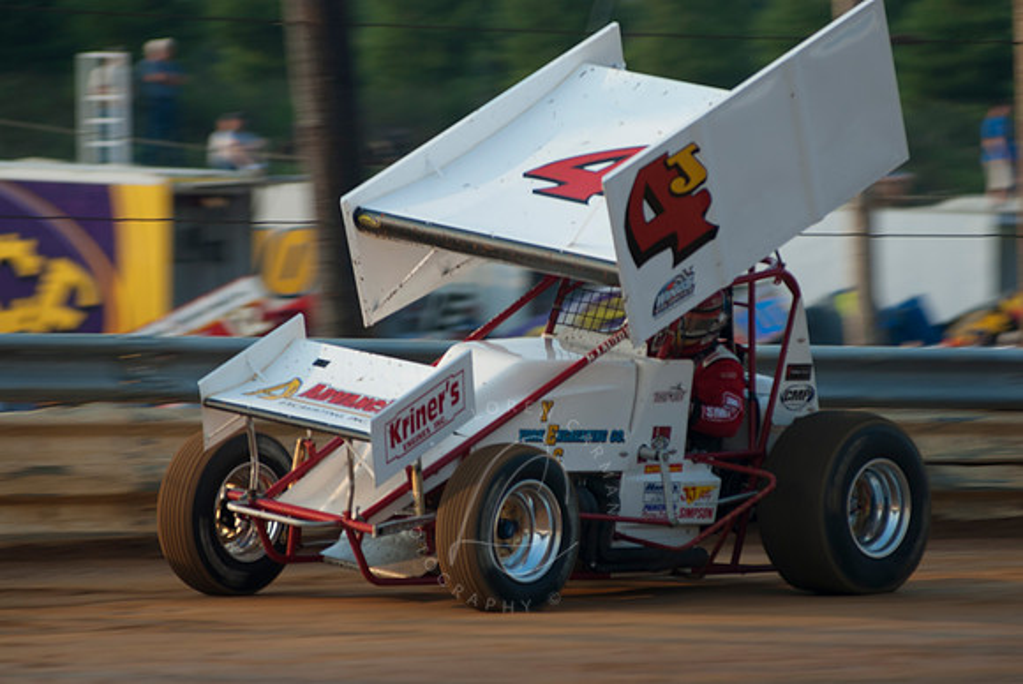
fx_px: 8533
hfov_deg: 6.9
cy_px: 342
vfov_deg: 4.6
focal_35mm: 300
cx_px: 512
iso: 100
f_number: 4
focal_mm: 200
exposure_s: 1/400
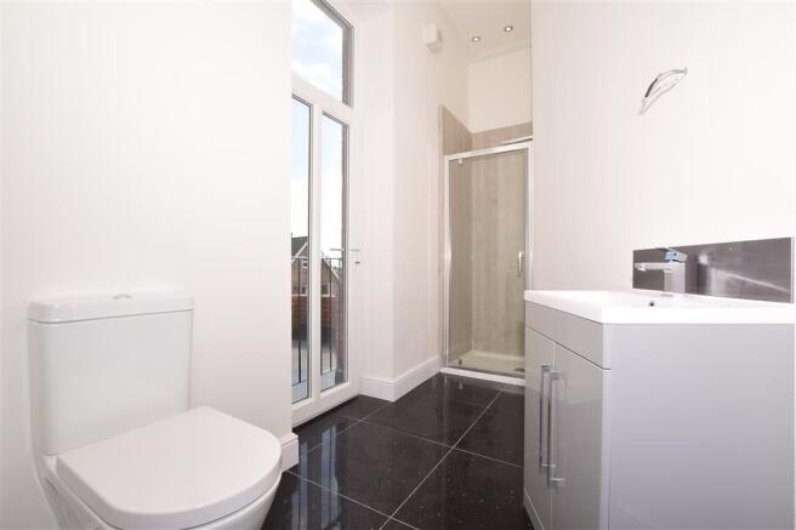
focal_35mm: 15
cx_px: 398
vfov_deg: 77.3
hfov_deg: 100.4
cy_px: 265
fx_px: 332
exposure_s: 1/200
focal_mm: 10
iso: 400
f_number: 18
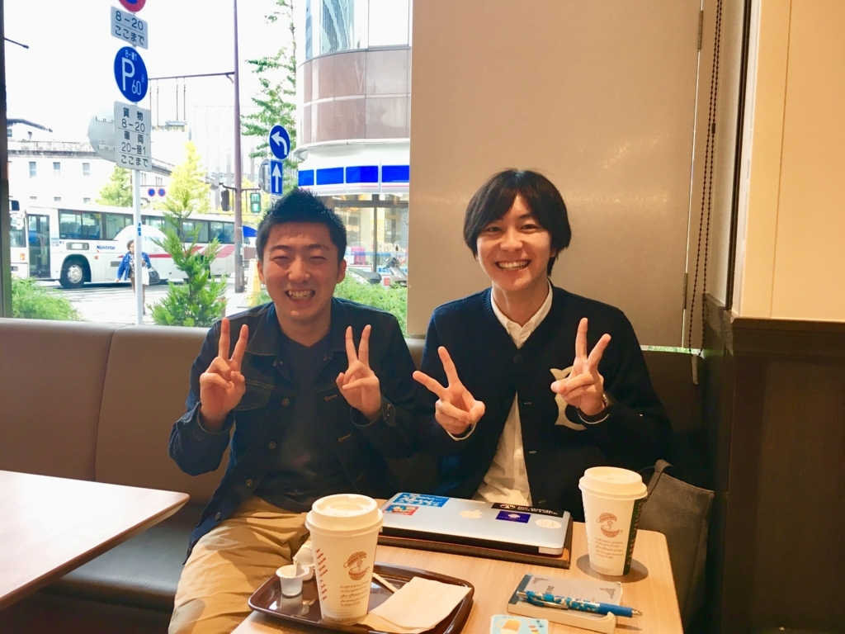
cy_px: 317
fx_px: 708
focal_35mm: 29
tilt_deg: -4.9
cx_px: 422
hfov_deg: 61.7
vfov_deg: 48.2
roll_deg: -0.8
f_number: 2.2
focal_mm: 4.15
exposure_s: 1/30
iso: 32
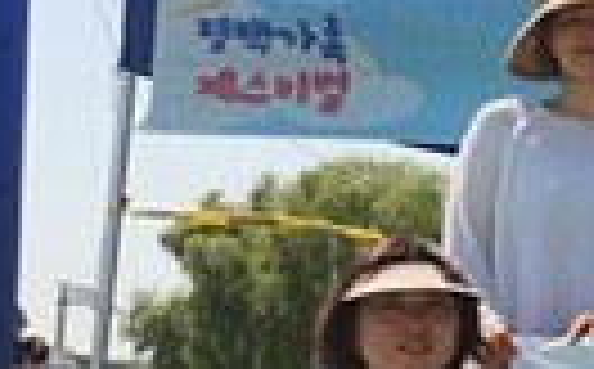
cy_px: 135
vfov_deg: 11.2
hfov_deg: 14.8
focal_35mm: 116
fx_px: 1875
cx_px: 1179
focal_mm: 5
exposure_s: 1/2977
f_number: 1.8
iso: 50
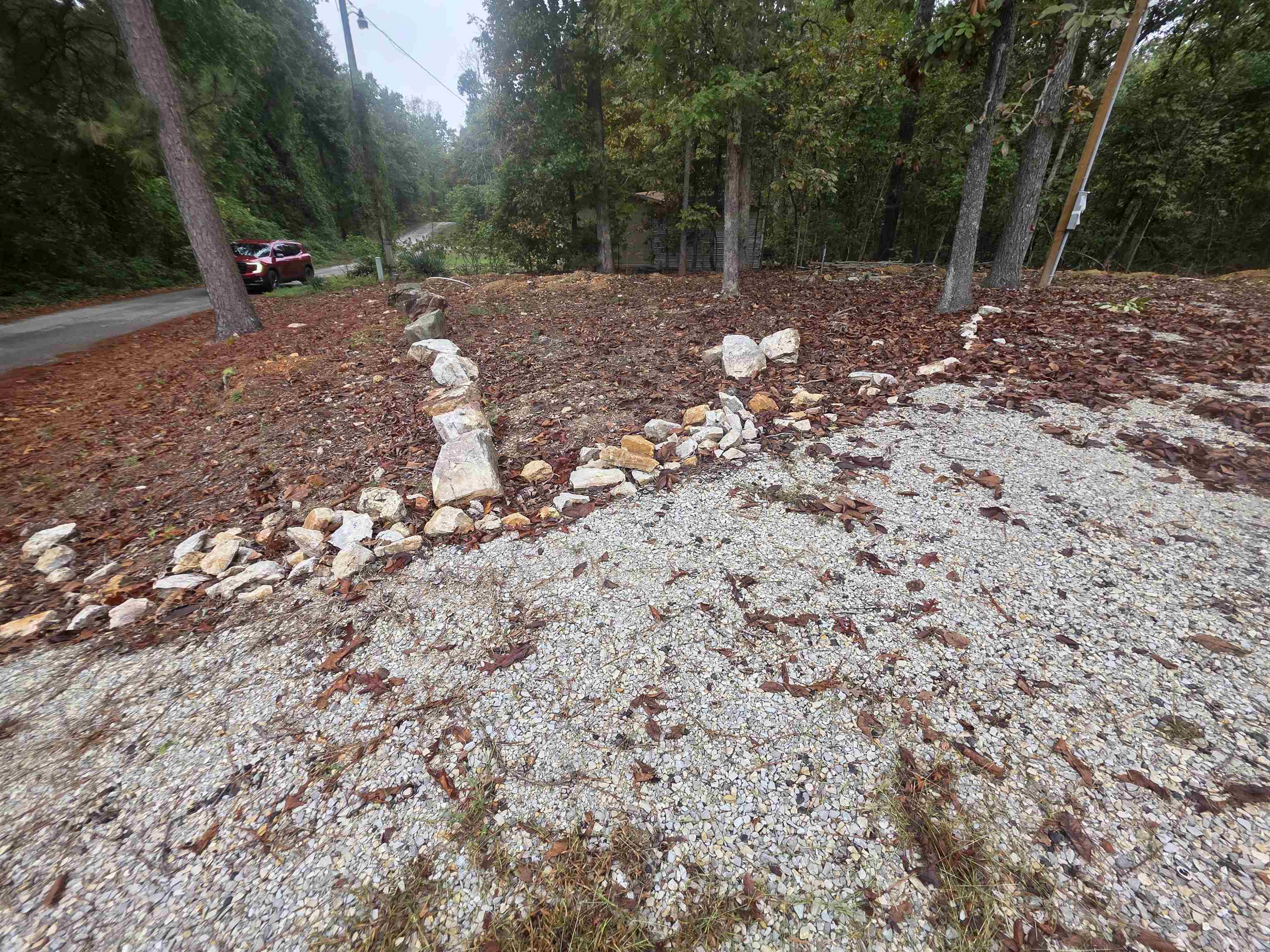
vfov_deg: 89.9
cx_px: 635
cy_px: 476
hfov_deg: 106.2
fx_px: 477
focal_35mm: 13
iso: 25
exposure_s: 1/120
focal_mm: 2.2
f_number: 1.9
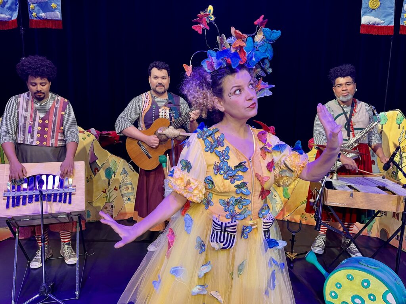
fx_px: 305
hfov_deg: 67.3
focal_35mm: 26
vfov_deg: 53.1
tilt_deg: -11.4
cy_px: 152
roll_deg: +0.1
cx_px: 203
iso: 100
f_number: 1.6
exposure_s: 1/60
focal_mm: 5.1
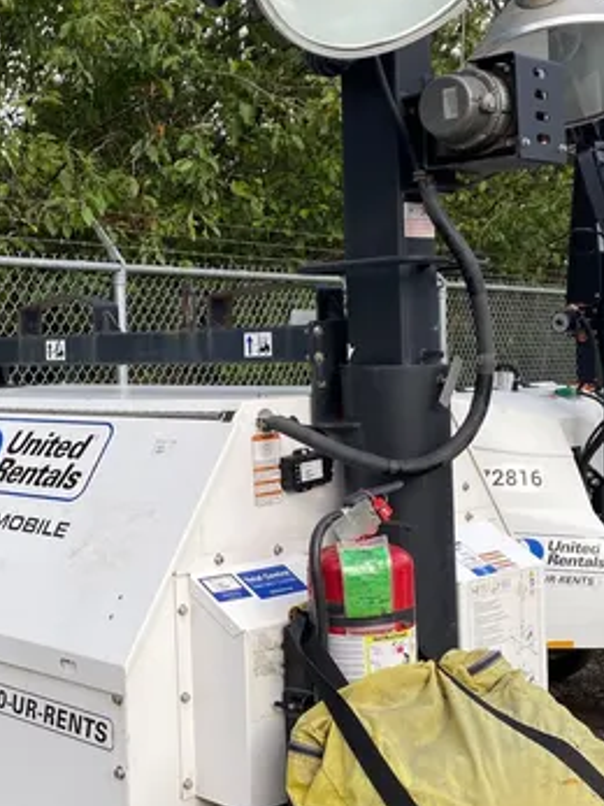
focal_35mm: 55
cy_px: 401
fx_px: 1280
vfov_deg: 34.9
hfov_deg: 26.2
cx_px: 146
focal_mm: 4.25
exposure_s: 1/616
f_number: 1.8
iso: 32
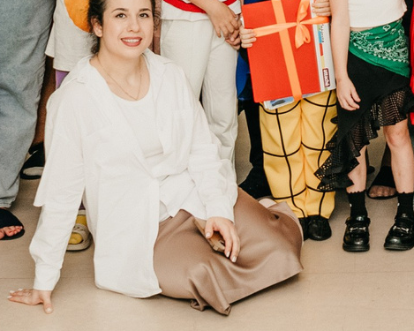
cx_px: 463
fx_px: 1507
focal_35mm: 123
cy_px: -162
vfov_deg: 12.0
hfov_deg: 15.2
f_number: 5
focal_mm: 24
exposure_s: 1/160
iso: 400
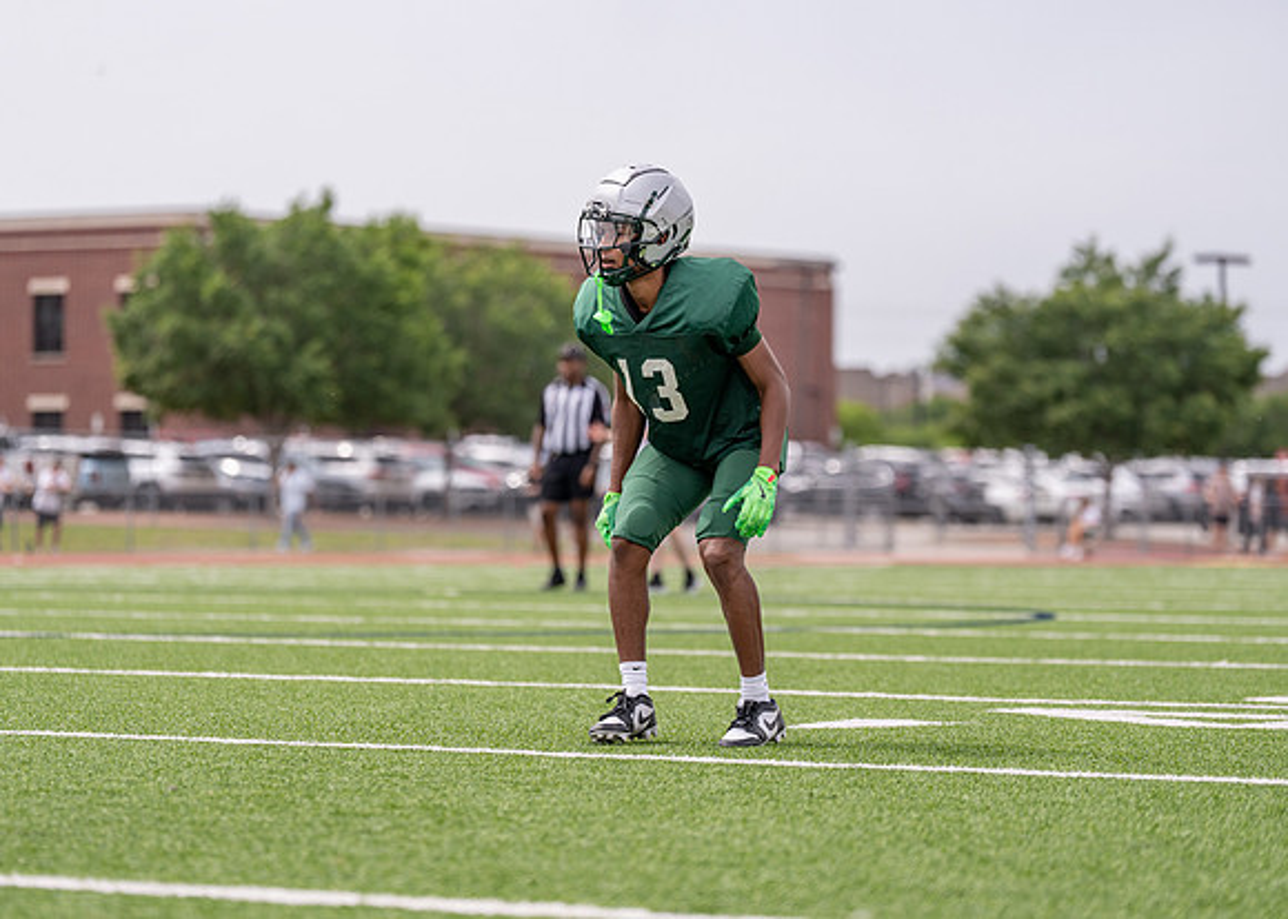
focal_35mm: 151
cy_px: 460
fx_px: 5535
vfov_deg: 9.5
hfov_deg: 13.3
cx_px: 644
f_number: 2.8
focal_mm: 133
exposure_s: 1/3200
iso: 250
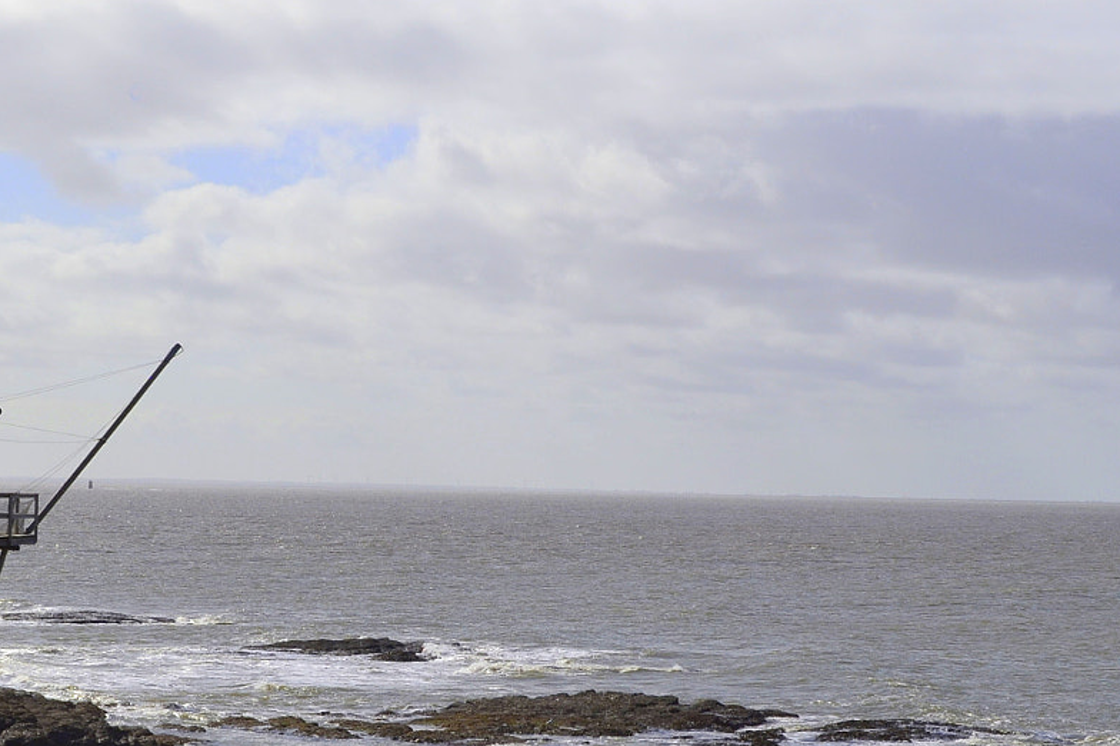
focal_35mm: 98
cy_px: 599
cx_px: 476
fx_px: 3047
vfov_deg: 13.9
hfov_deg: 20.8
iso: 280
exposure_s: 1/500
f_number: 11
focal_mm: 32
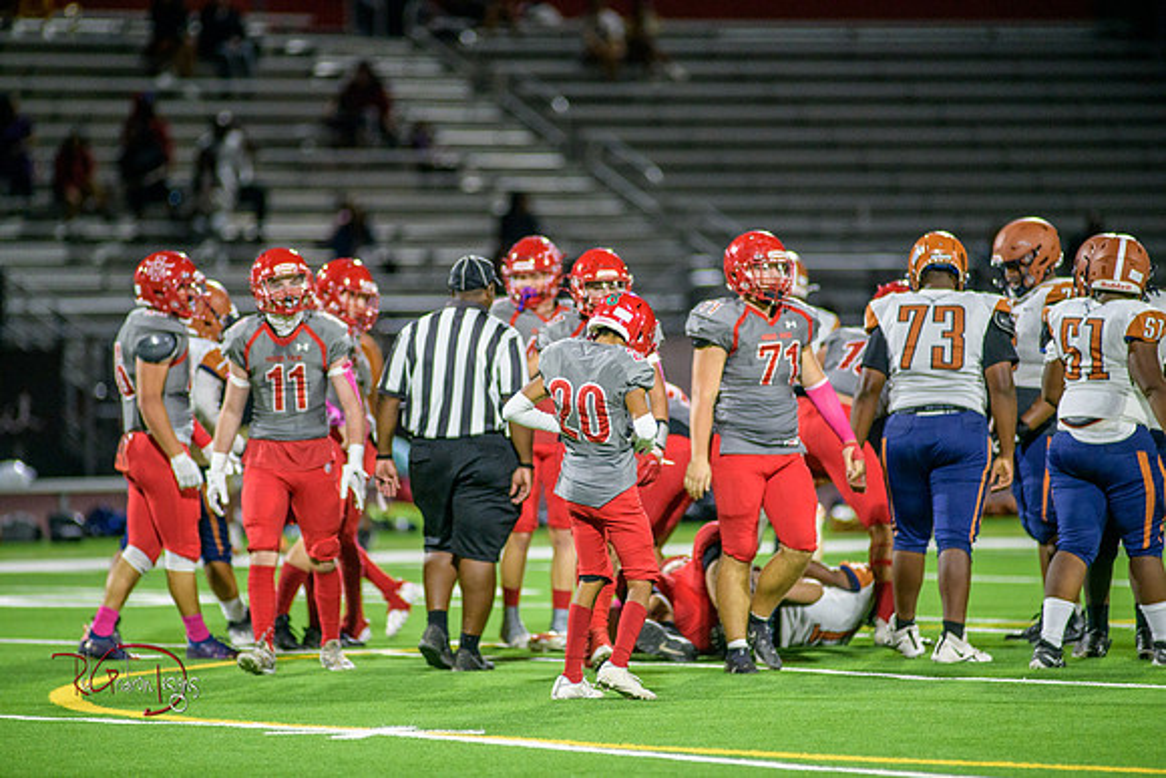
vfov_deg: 4.6
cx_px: 583
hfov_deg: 6.9
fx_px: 9718
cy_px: 389
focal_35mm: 300
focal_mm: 300
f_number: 2.8
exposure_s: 1/500
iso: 2000
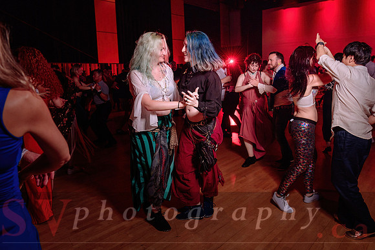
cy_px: 104
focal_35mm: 28
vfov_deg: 46.2
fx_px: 292
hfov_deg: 65.1
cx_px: 213
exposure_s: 1/125
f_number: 3.5
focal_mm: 24
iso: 800
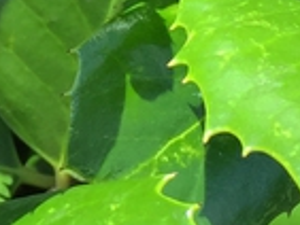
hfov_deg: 8.9
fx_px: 1822
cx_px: -287
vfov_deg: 7.0
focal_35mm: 210
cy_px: -49
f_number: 2.2
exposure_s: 1/514
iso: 32
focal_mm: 4.15
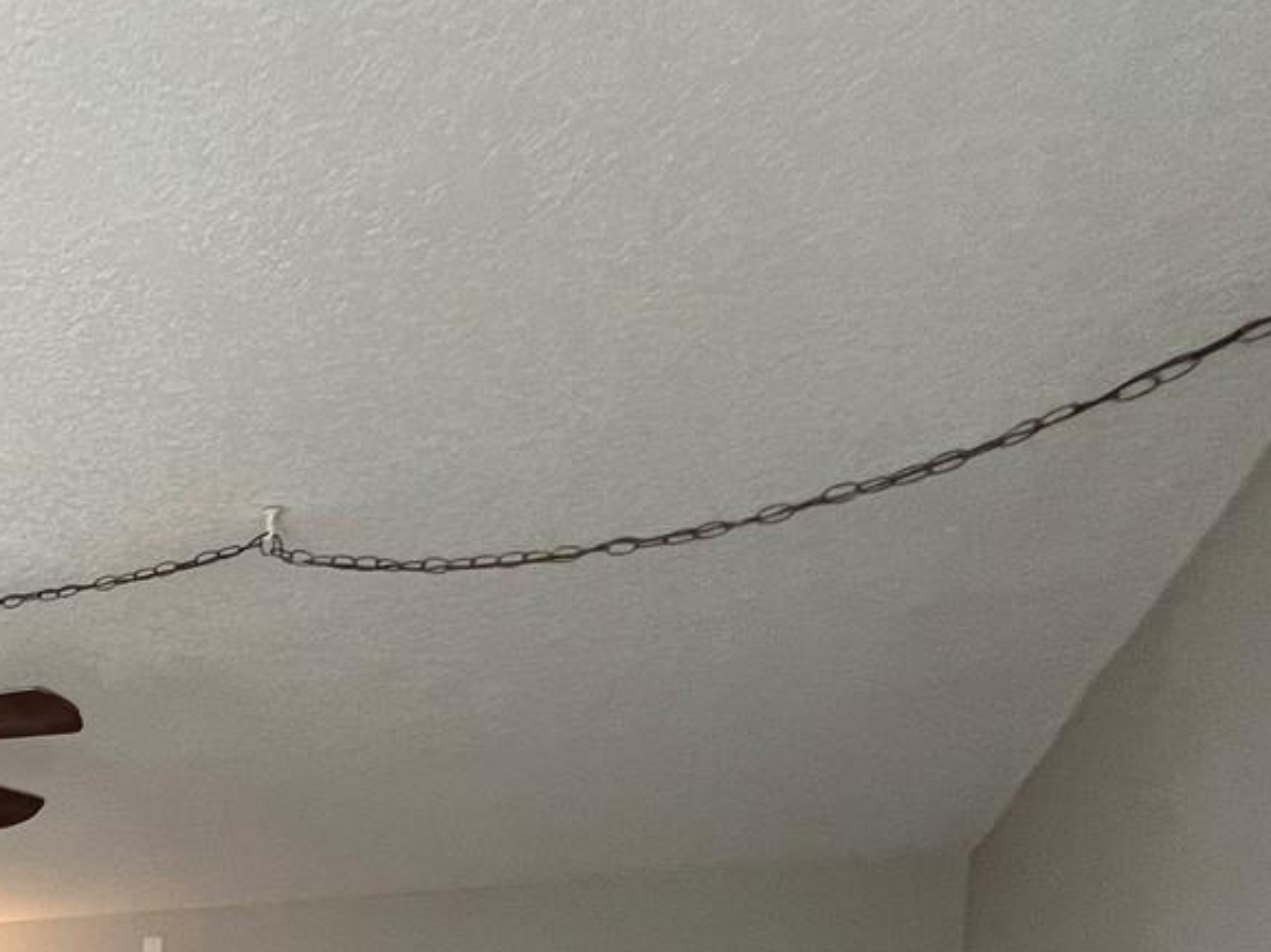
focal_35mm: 36
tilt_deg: -1.9
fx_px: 1321
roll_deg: -1.5
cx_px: -308
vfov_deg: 31.8
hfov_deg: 37.0
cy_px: 1189
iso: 200
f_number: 1.8
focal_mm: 1.57
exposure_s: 1/120
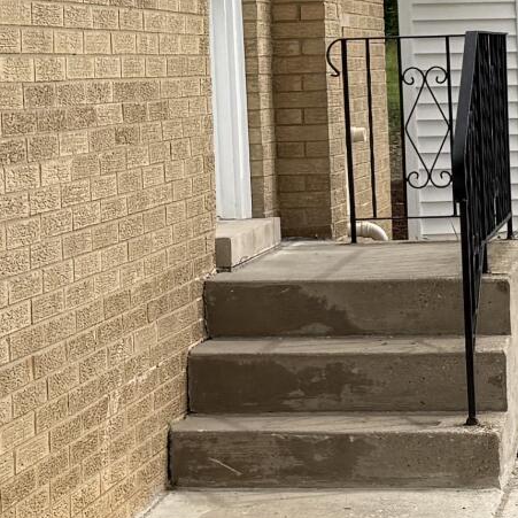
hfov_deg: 12.1
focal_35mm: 141
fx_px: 2387
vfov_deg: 12.4
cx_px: 634
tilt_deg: -5.4
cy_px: 261
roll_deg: +1.7
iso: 80
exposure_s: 1/3759
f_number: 1.78
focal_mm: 6.76
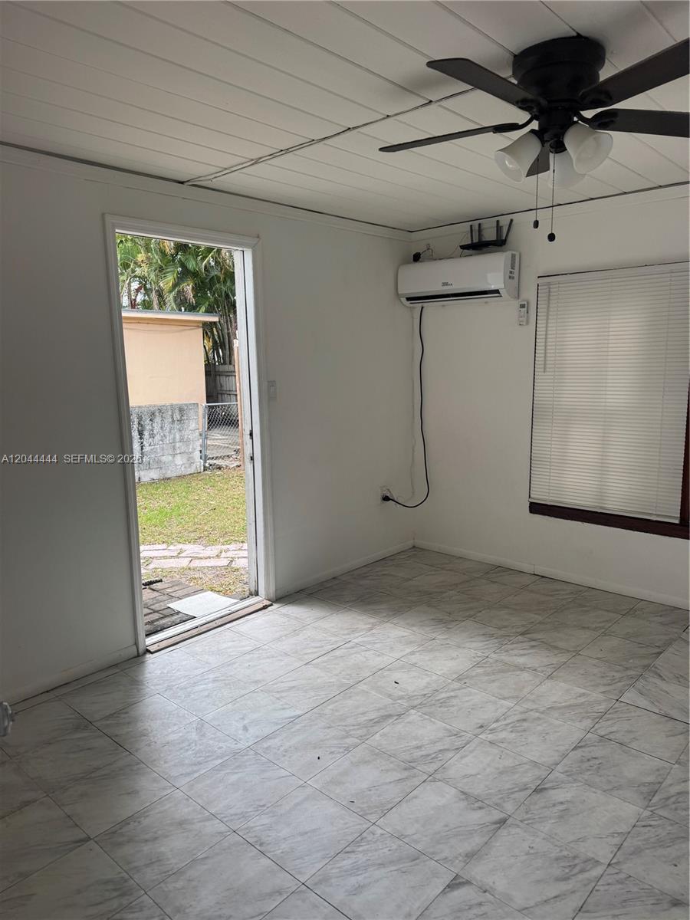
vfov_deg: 71.6
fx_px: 638
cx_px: 345
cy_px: 460
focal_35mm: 24
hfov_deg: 56.8
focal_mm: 6.76
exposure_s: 1/349
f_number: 1.78
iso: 80
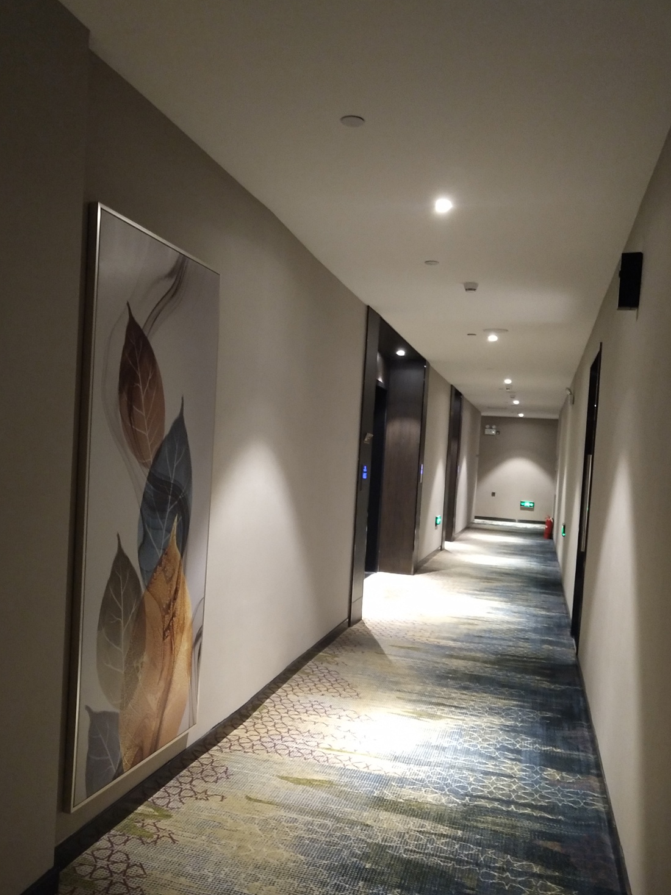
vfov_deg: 53.9
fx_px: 879
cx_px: 313
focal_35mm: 34
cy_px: 494
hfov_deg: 41.8
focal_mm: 3.95
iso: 809
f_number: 1.8
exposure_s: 1/16.7
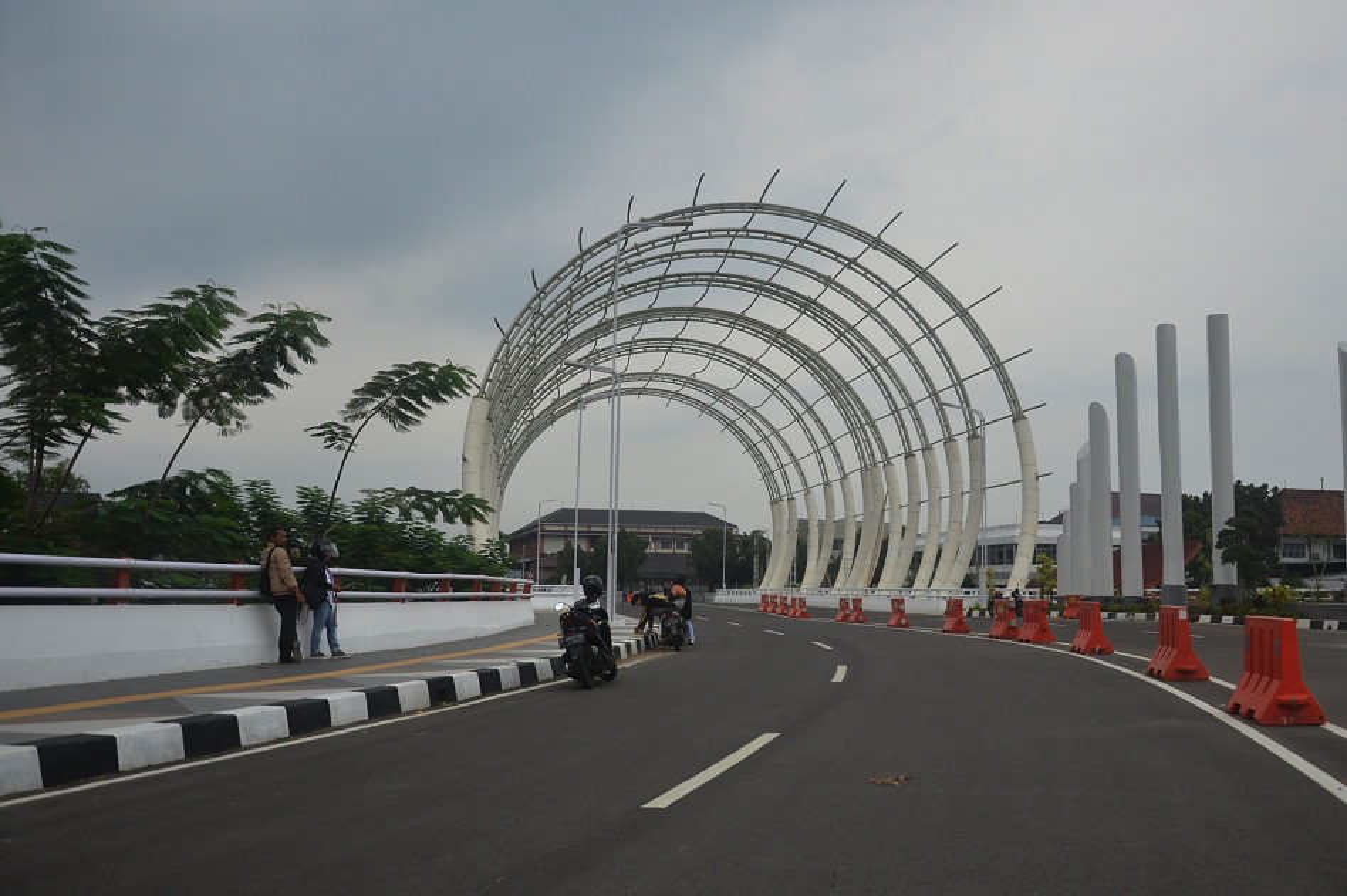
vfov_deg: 47.9
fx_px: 1010
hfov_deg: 67.4
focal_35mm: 27
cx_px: 674
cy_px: 448
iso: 320
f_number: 3.5
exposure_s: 1/1000
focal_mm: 18
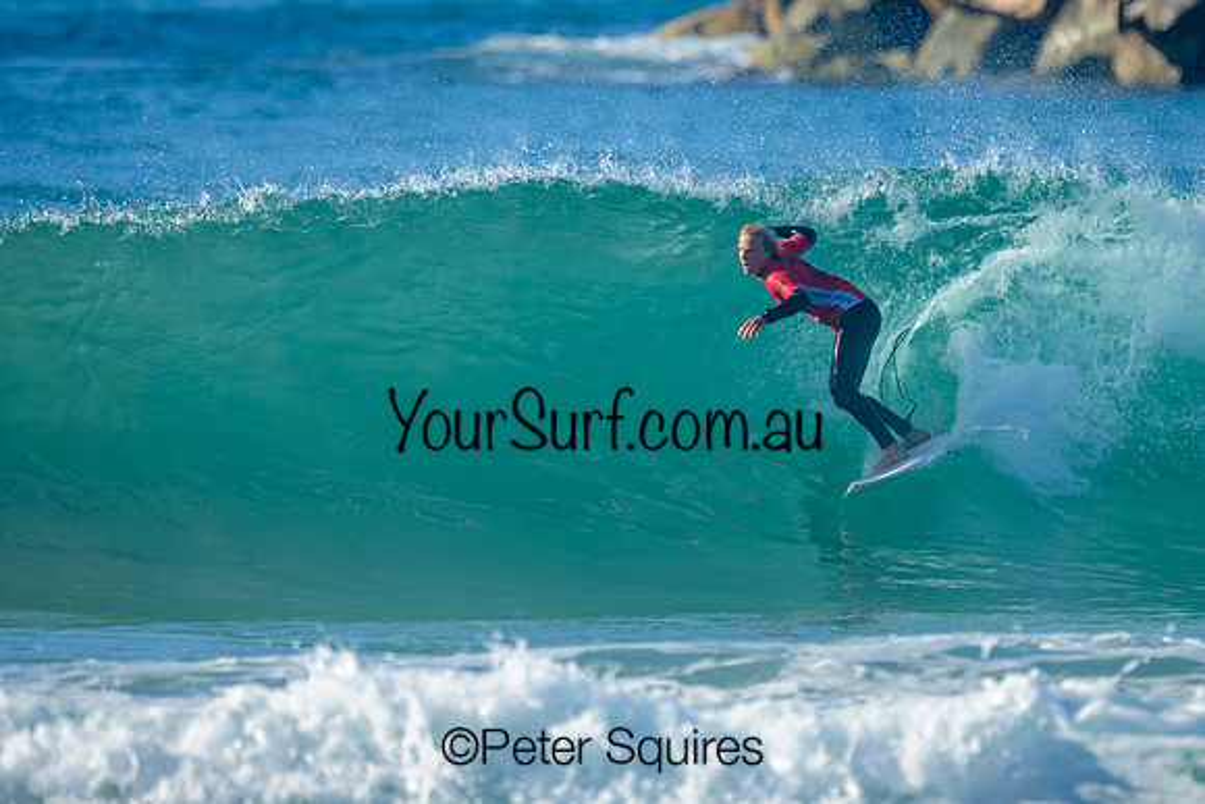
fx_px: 36792
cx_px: 712
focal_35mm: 1099
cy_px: 345
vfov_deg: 1.3
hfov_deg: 1.9
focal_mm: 800
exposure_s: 1/2000
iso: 400
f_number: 6.3
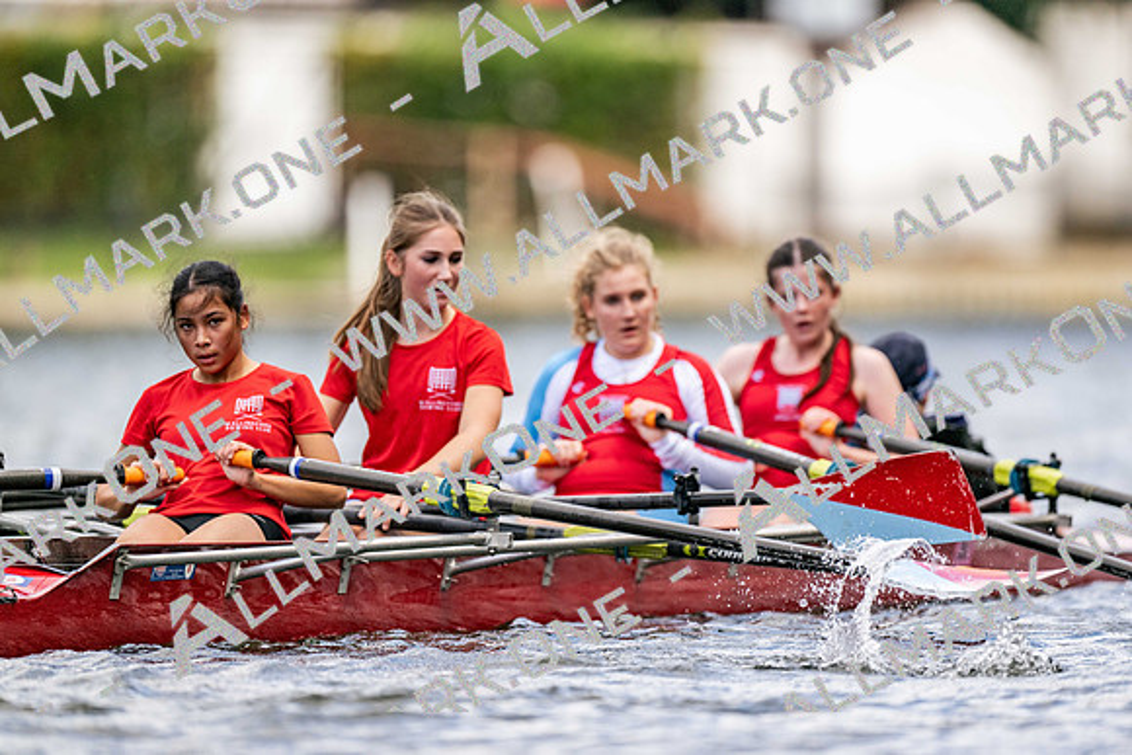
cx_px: 566
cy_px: 378
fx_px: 18880
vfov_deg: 2.3
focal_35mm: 600
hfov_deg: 3.4
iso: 500
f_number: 4
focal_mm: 600
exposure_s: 1/2500
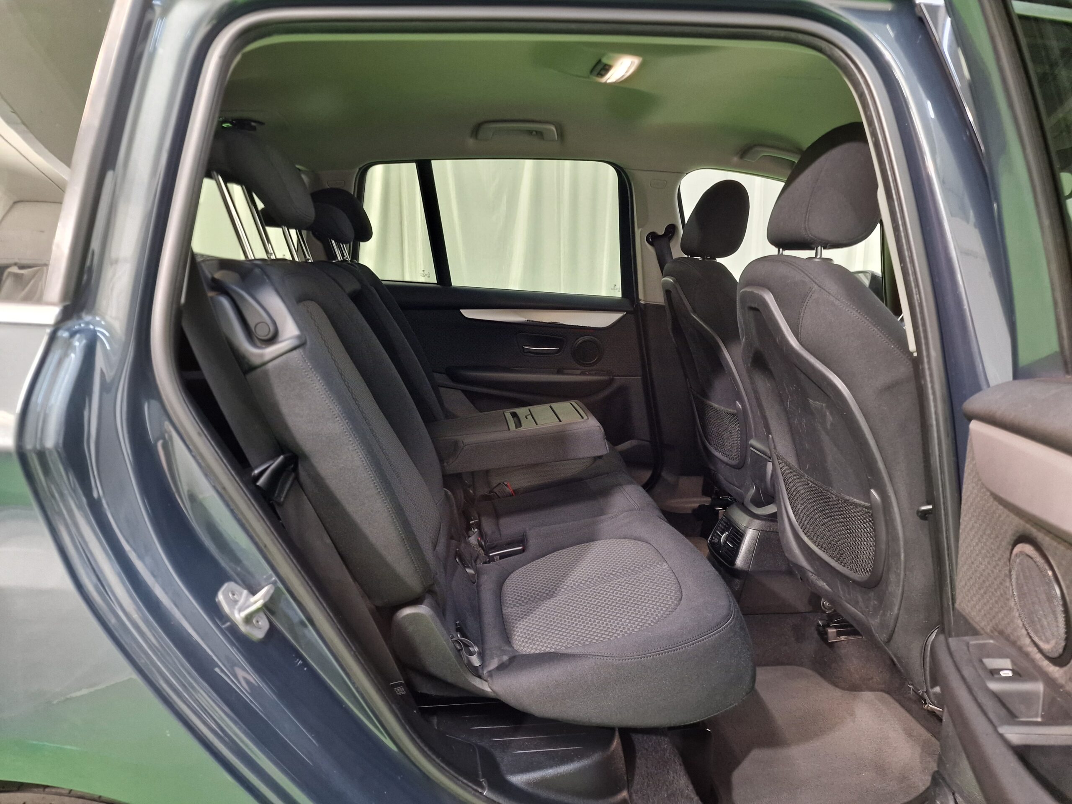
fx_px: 712
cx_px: 536
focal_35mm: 23
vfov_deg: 58.9
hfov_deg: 73.9
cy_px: 402
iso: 400
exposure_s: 1/33
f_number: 1.8
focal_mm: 6.4
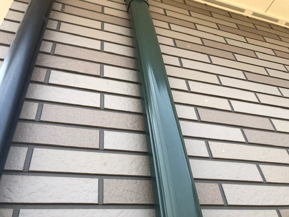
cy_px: 108
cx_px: 144
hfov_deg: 63.4
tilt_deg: +40.0
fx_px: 234
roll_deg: +8.4
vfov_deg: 49.7
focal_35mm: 28
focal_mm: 3.99
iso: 20
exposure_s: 1/294
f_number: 1.8
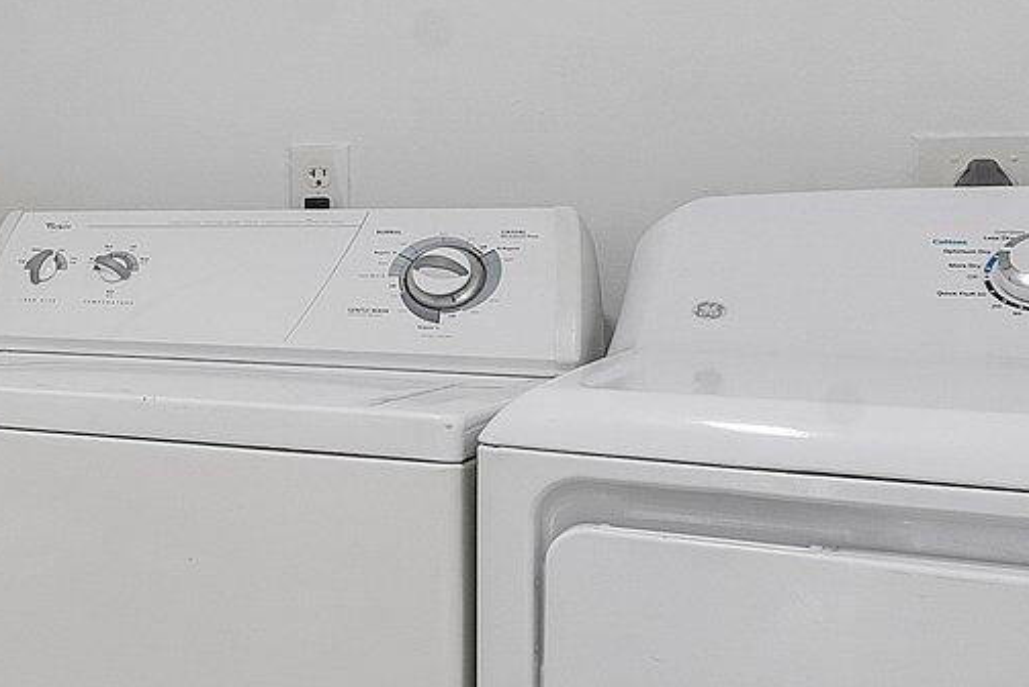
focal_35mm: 57
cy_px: 204
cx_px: -454
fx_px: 1630
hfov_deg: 26.7
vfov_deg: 23.7
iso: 320
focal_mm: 14
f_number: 9
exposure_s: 1/6
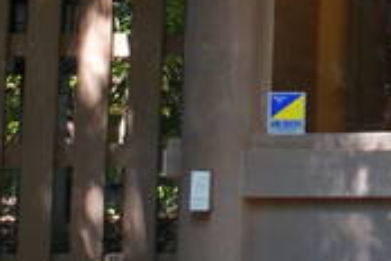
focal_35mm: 234
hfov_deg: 8.0
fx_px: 2541
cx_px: 975
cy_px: -335
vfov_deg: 5.7
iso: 250
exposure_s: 1/40
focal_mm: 12.64
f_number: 2.8
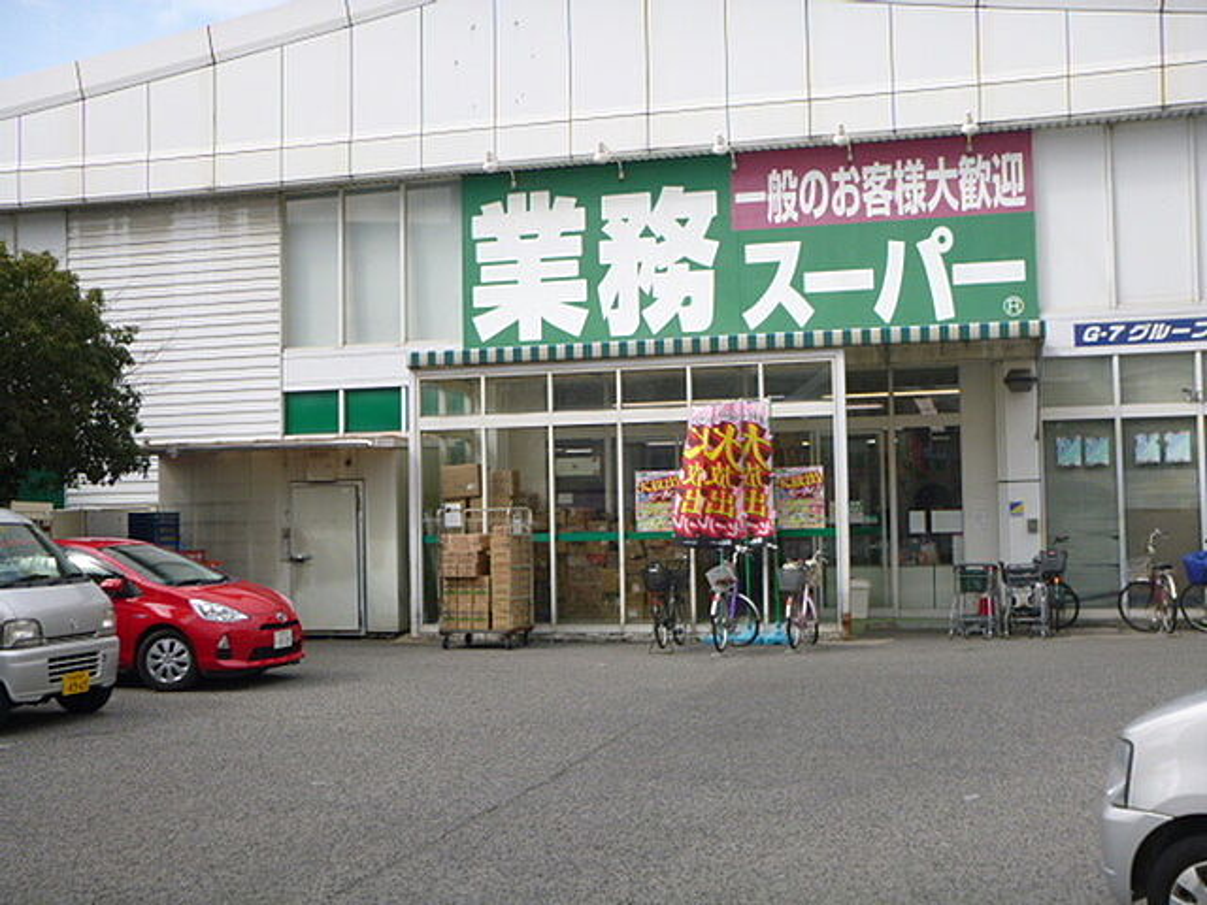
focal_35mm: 44
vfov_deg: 32.9
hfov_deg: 42.9
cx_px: 604
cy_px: 452
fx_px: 1534
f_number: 4.7
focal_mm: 7.9
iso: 100
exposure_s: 1/320
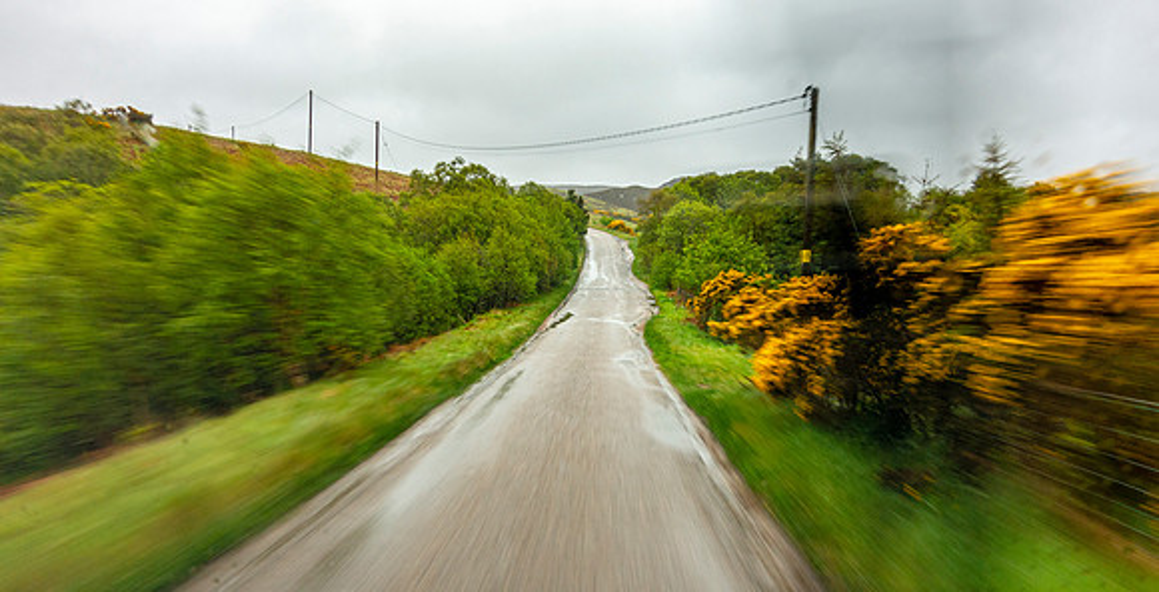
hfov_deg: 73.7
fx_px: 773
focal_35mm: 26
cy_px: 294
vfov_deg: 41.9
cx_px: 580
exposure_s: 1/30
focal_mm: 8.8
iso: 125
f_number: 8
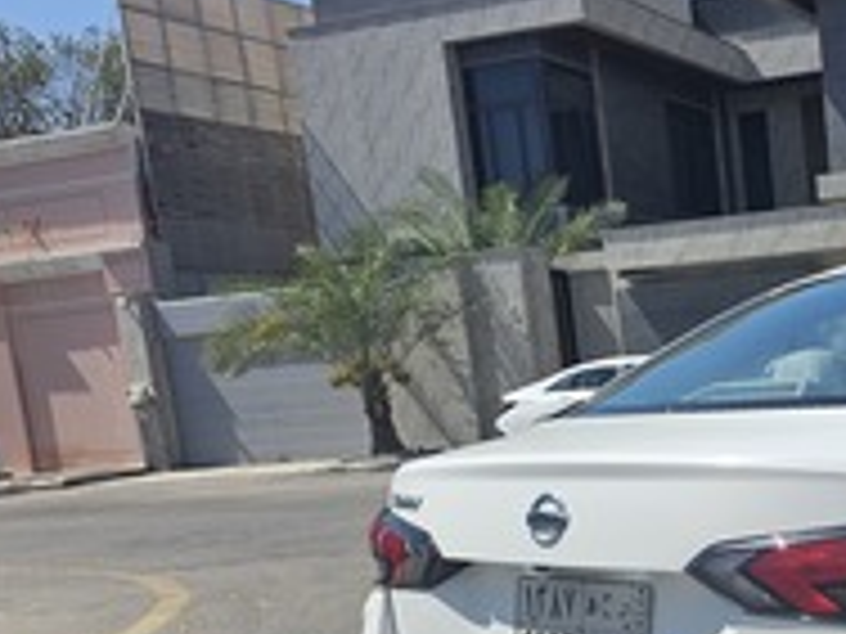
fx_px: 1369
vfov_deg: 25.1
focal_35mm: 56
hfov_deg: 30.9
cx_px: 916
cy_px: 609
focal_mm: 6.3
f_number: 1.7
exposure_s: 1/1154
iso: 10
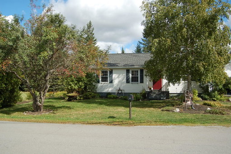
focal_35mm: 33
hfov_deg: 57.3
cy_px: 77
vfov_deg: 39.9
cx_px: 116
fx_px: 212
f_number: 4.5
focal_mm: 22
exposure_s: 1/1000
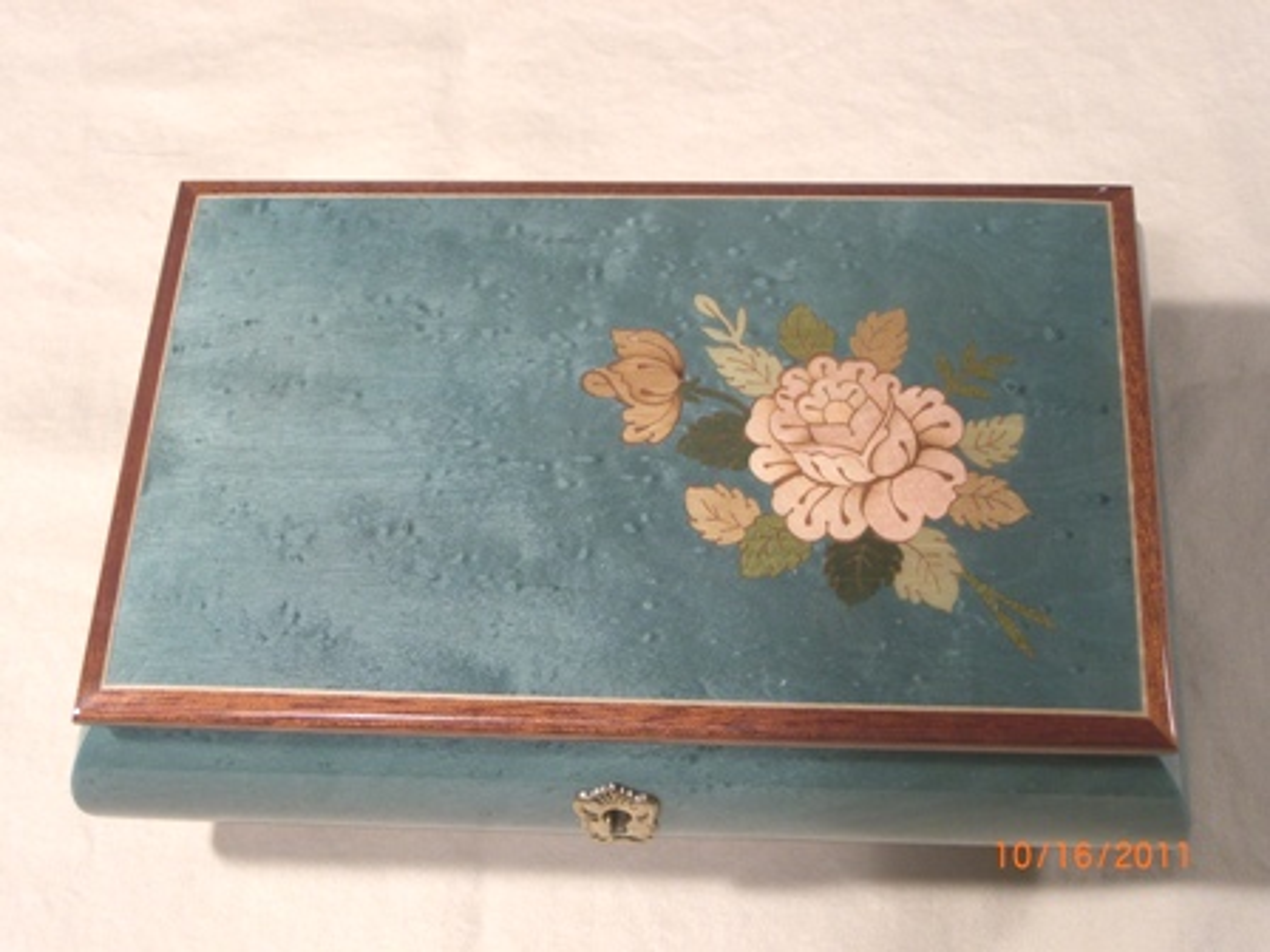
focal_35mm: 57
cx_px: 635
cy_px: 476
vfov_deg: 25.7
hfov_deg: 33.8
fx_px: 2091
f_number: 3.6
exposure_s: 1/160
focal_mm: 11.8
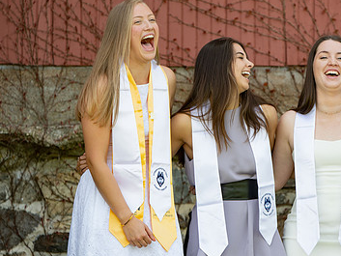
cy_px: 105
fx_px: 3153
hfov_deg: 6.2
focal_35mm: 320
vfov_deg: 4.6
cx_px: 265
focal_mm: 135
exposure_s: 1/250
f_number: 2.8
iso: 100
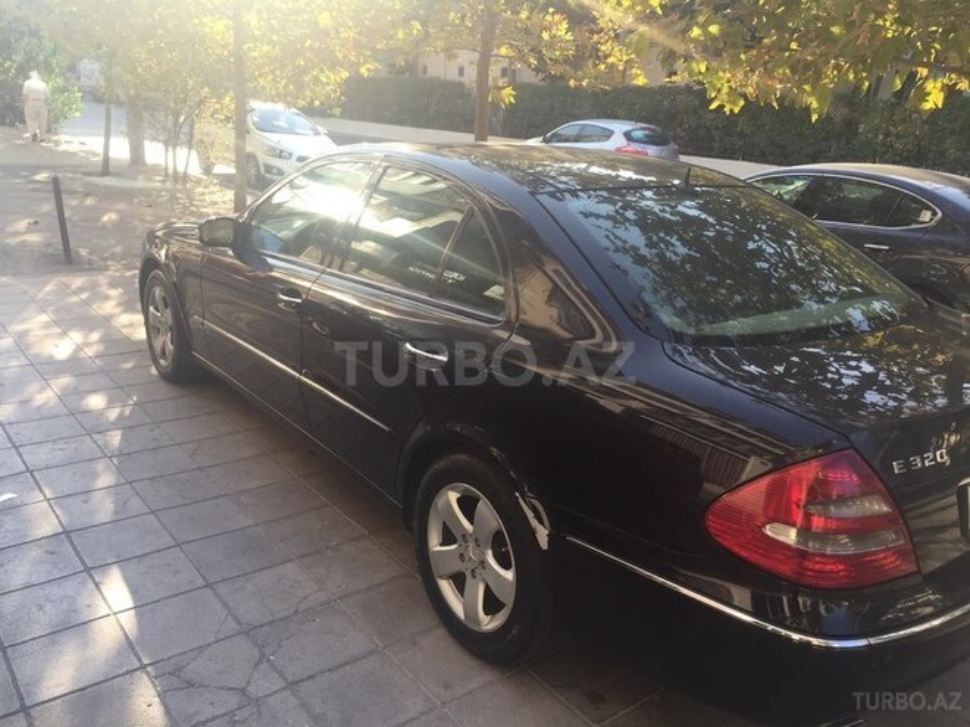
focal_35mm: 29
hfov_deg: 61.7
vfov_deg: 48.2
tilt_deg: -20.5
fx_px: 813
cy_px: 364
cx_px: 485
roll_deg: -4.4
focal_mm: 4.15
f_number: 2.2
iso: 32
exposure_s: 1/223
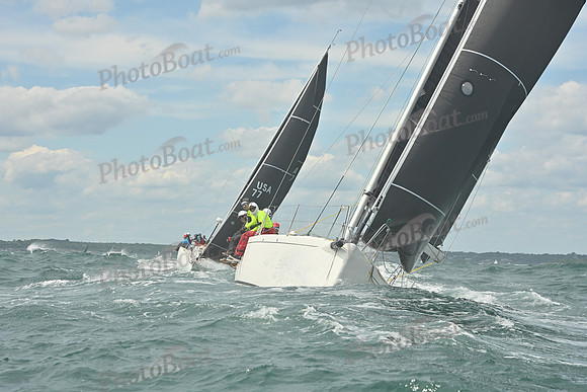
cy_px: 196
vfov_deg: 13.7
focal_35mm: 100
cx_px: 294
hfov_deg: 20.4
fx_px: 1631
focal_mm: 100
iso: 320
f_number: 11
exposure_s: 1/1250
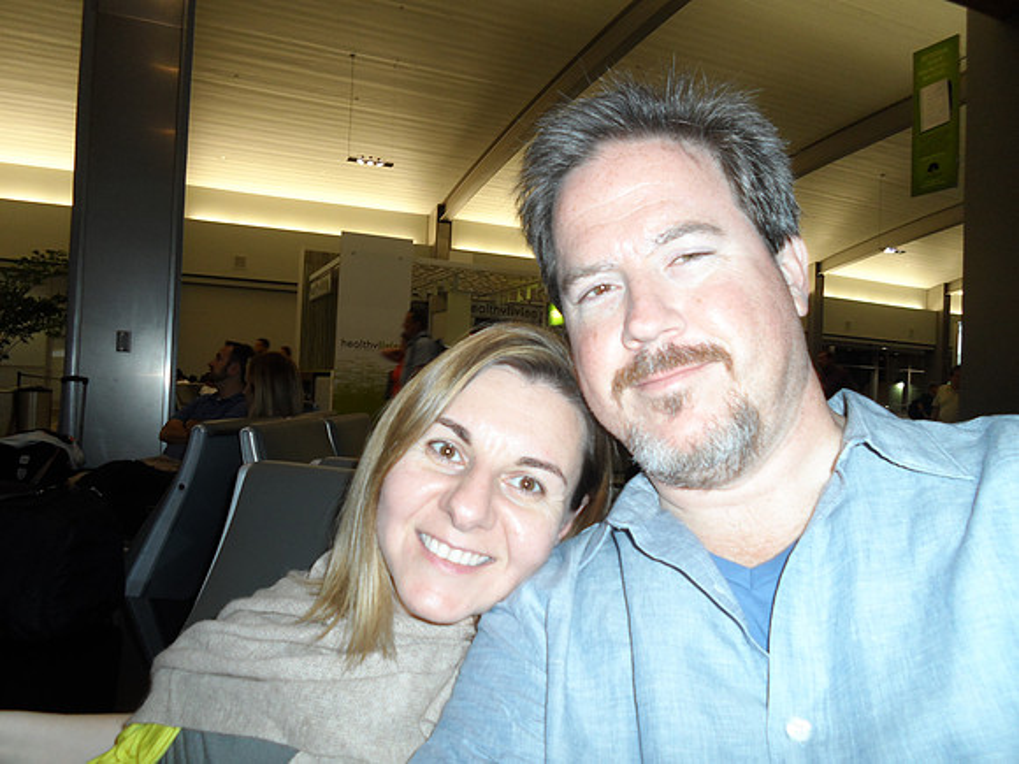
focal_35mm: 25
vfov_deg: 54.9
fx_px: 736
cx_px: 510
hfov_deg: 69.4
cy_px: 382
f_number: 2.5
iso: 100
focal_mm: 4.5
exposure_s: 1/30
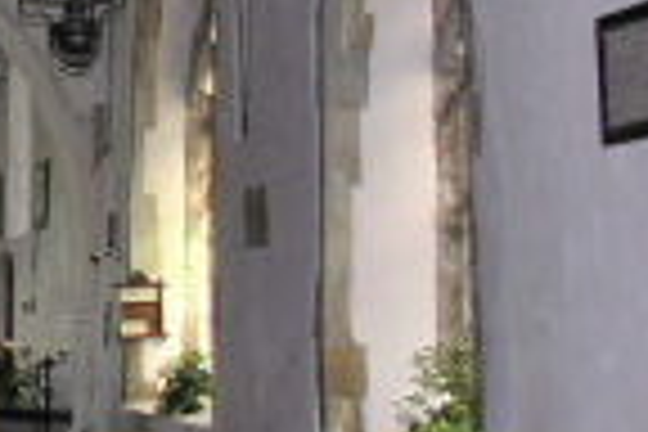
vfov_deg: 11.8
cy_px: 178
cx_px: -315
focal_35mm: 116
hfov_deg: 16.2
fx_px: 2088
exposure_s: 1/60.1
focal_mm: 8.9
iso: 130
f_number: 2.8
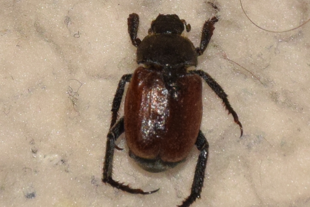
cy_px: 104
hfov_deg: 10.5
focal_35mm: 195
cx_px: 155
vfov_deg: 7.0
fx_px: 1679
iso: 1000
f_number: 16
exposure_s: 1/200
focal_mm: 130
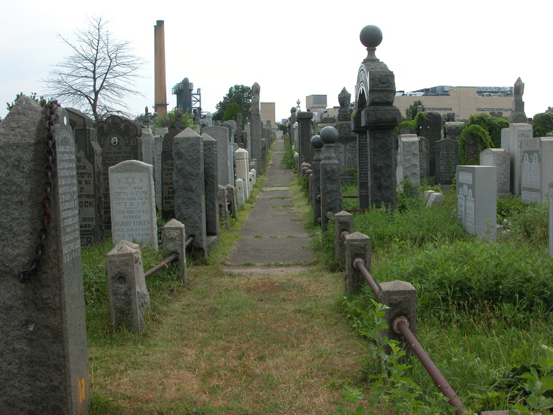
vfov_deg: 29.1
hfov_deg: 38.2
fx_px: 799
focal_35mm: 50
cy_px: 208
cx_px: 276
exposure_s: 1/73.7
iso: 100
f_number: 6.8
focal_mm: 12.7
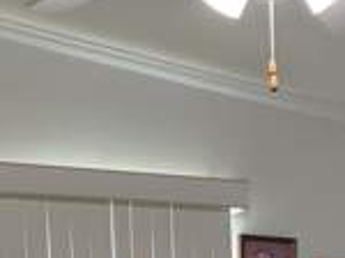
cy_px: 534
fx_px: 1383
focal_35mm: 139
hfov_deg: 14.0
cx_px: 331
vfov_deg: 9.8
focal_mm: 5.96
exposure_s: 1/60
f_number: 1.6
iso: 125
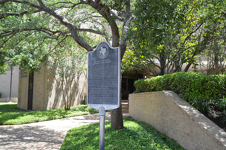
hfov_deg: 53.2
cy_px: 75
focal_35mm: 36
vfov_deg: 36.7
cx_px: 113
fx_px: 226
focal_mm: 24
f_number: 5.6
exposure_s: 1/125
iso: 400
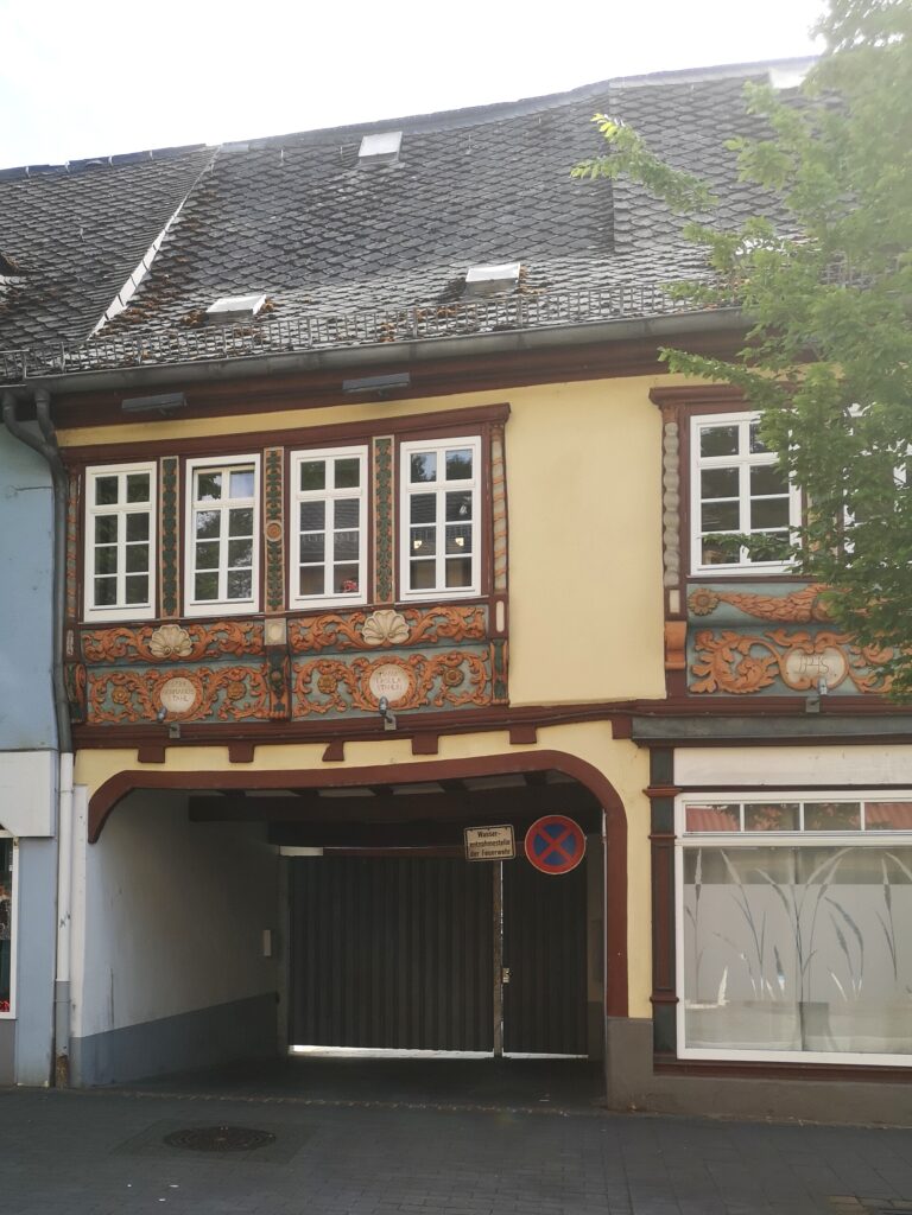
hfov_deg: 51.4
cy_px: 608
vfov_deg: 65.3
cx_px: 456
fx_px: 948
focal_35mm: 27
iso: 50
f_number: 1.8
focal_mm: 5.58
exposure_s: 1/845
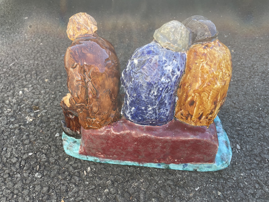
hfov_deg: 67.3
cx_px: 134
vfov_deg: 53.1
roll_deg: +6.0
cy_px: 101
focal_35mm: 26
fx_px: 202
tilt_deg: -41.8
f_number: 1.6
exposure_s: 1/247
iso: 32
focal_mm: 4.2
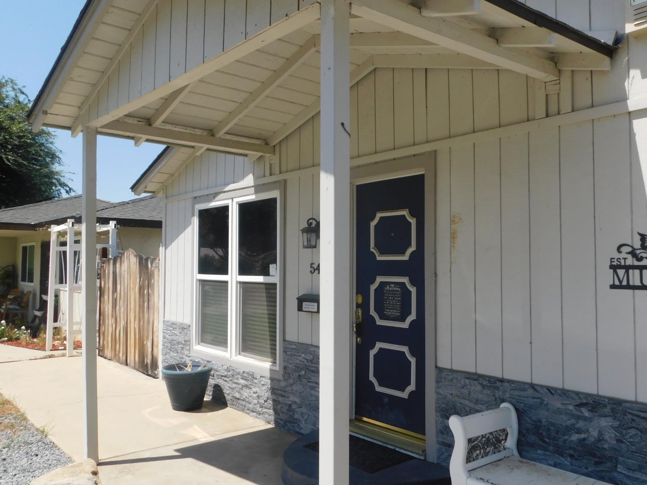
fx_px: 561
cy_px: 242
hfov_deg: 60.0
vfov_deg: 46.8
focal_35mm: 30
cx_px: 324
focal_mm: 5.3
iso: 125
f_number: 3.2
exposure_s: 1/1250
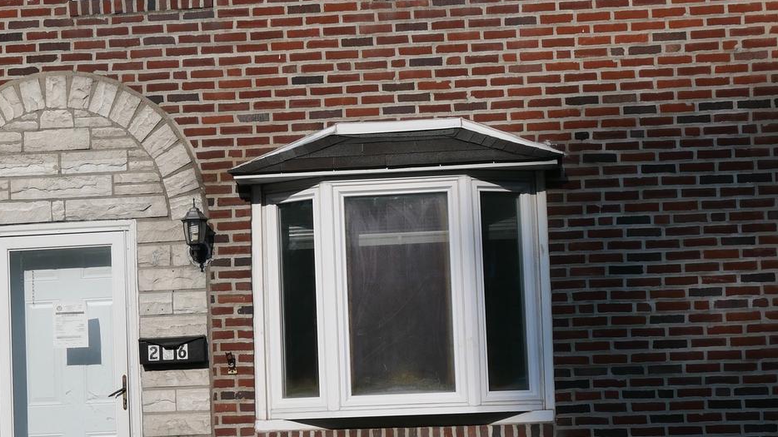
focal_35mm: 86
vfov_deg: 14.0
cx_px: 299
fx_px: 1774
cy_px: 277
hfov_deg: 24.7
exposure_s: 1/1600
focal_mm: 21.5
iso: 200
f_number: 5.6
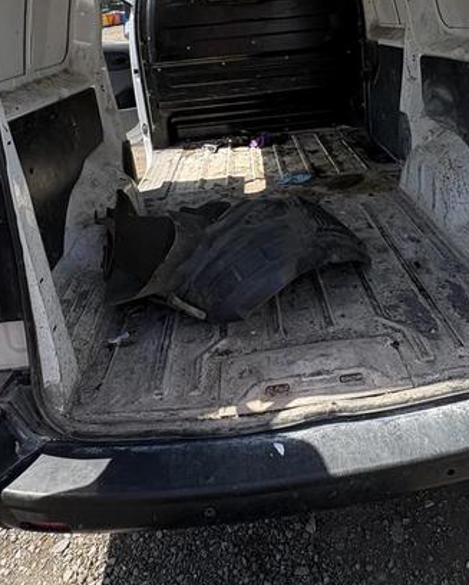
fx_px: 520
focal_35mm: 30
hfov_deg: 48.2
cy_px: 133
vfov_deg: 55.4
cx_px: 288
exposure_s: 1/459
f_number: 2.2
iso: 64
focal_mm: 2.22
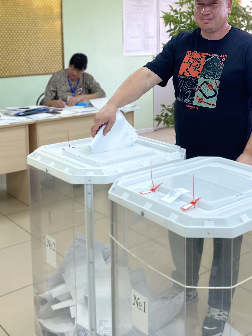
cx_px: 198
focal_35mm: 49
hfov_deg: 29.1
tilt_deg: -6.6
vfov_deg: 38.0
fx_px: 475
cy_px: 87
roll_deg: +0.1
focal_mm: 4.25
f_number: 1.8
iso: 64
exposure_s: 1/50
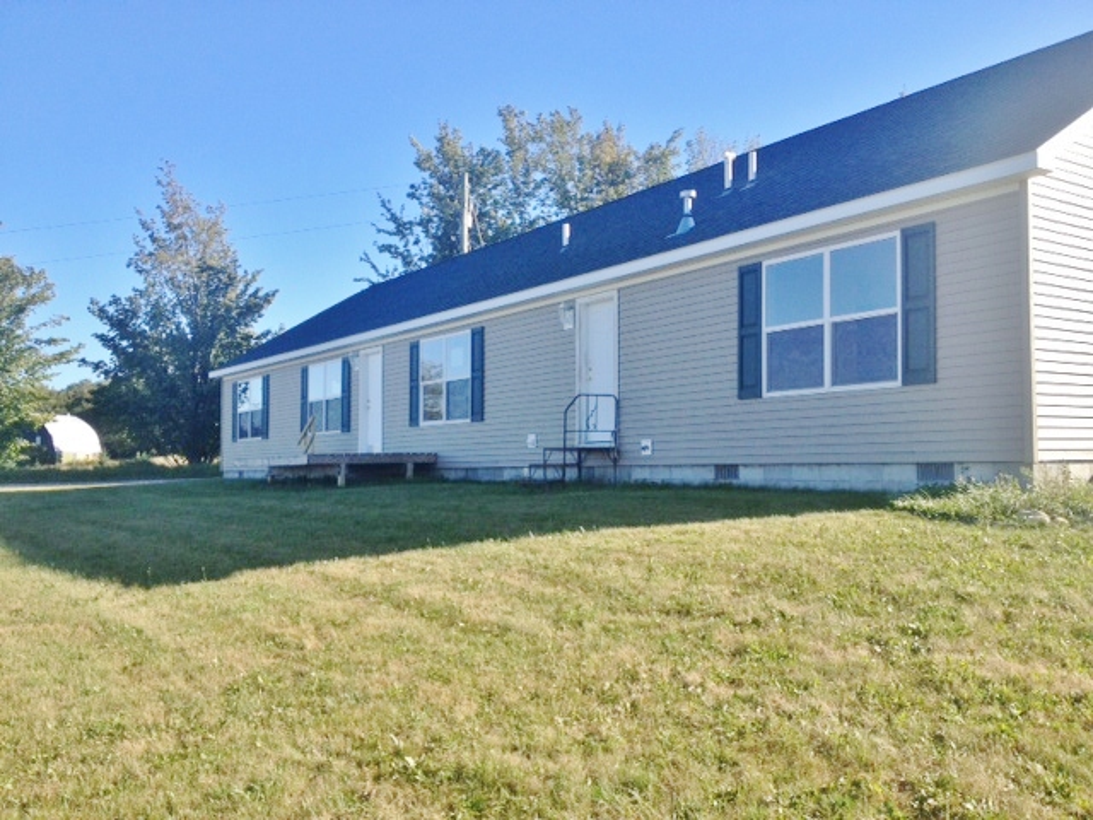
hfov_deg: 52.6
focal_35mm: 35
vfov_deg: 40.7
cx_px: 546
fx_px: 1105
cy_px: 410
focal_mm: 4.28
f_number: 2.4
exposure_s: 1/746
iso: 50
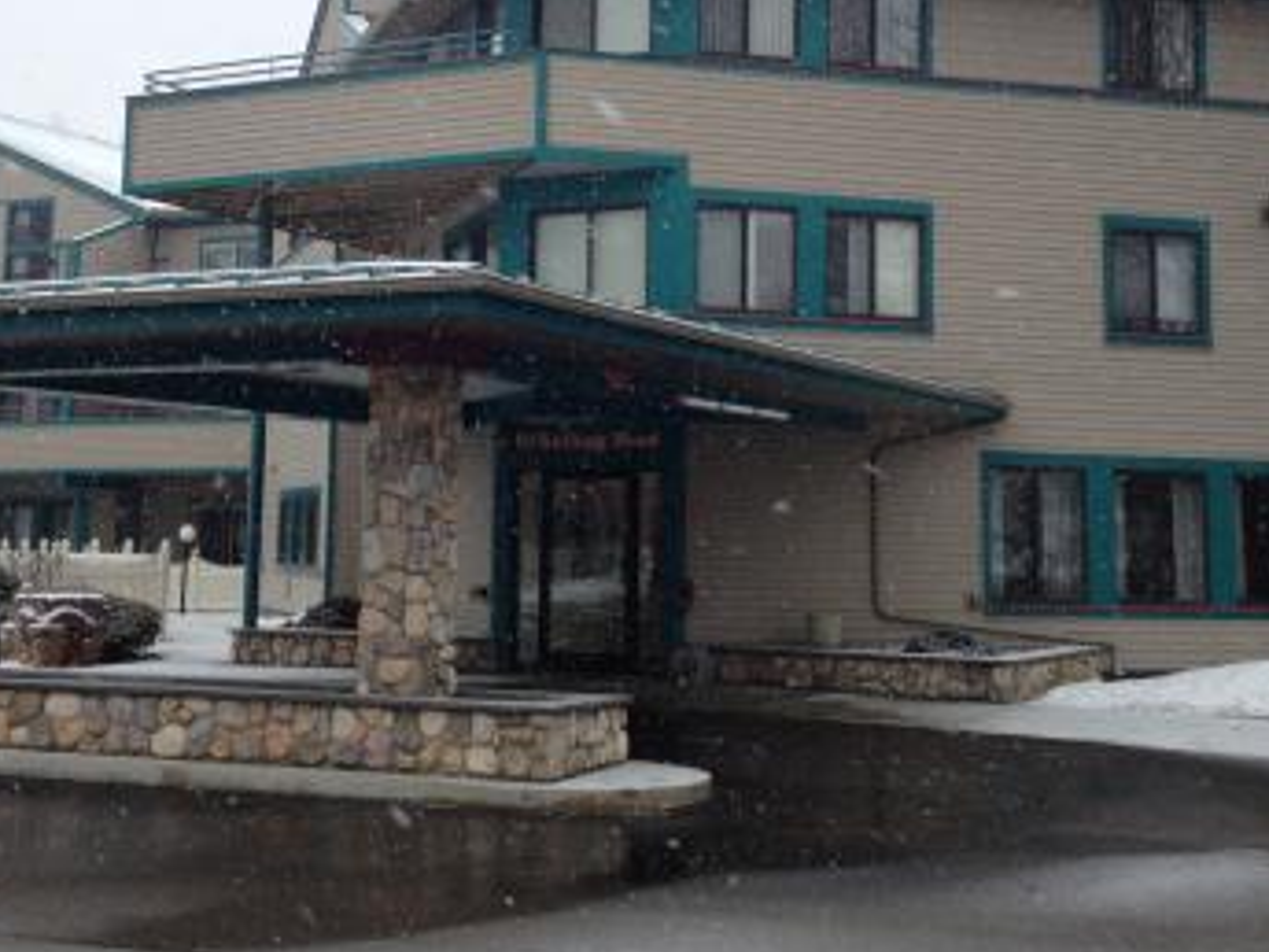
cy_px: 264
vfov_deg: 24.6
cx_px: 612
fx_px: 2163
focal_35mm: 59
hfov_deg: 32.7
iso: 50
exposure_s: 1/300
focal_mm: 4.28
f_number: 2.4
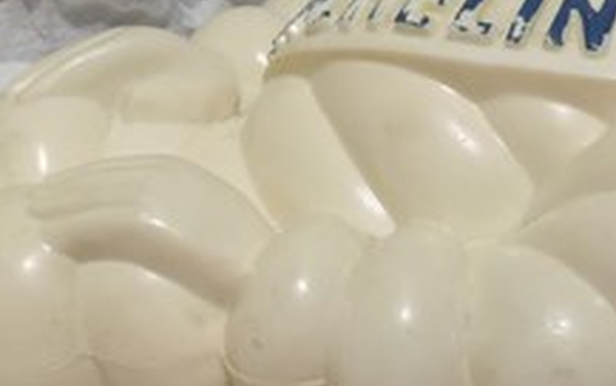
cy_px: 122
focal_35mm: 126
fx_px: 2117
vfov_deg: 10.4
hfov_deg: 16.5
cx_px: 213
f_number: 4.8
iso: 80
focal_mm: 7.6
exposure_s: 1/1600
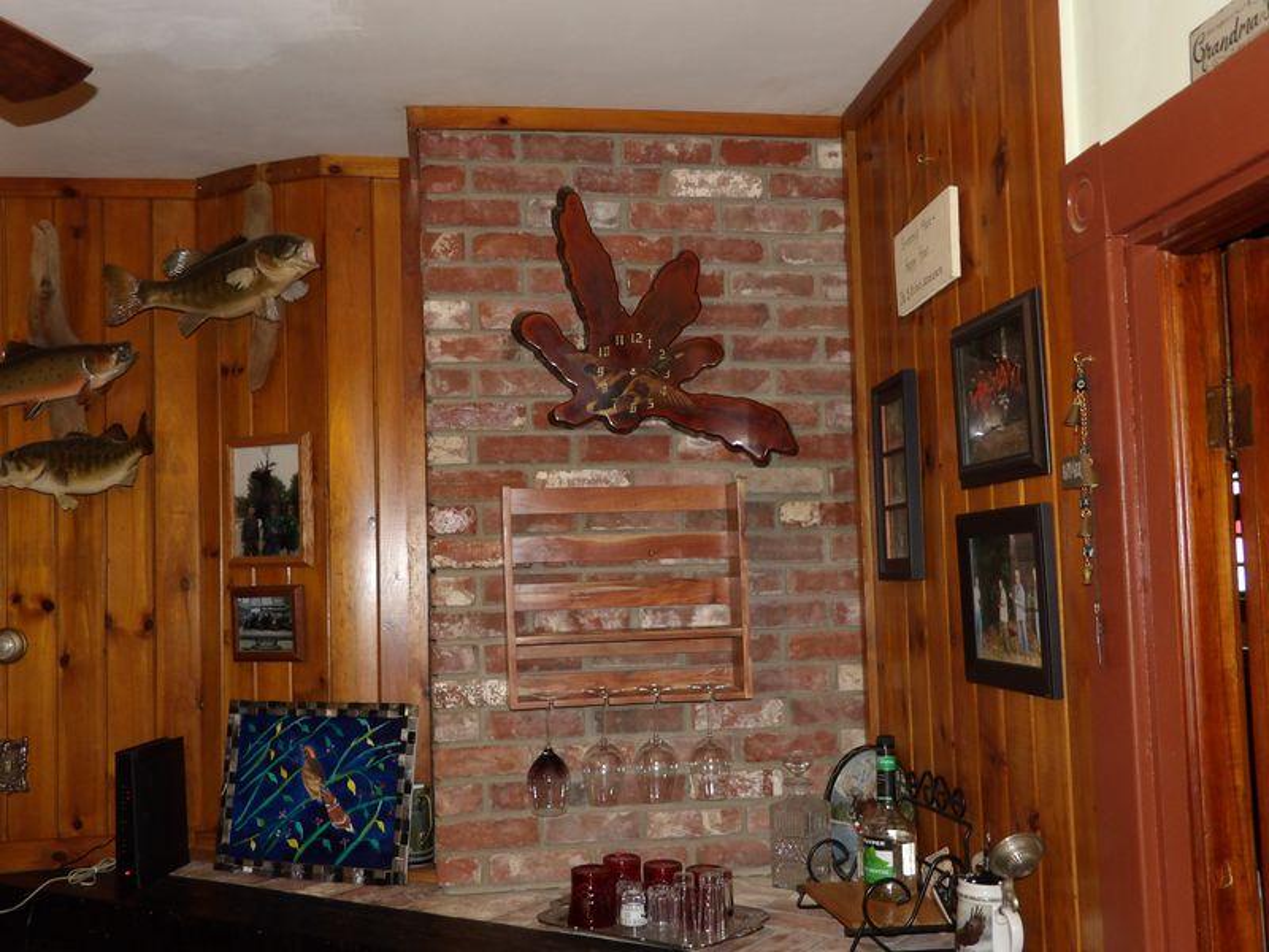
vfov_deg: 42.9
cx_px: 634
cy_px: 476
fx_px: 1210
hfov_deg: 55.4
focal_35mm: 33
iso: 200
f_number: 3.6
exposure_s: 1/33
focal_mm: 5.9
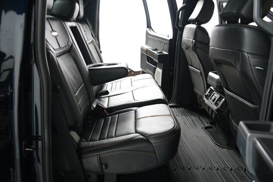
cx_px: 136
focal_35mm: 34
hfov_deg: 55.8
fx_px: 258
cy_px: 91
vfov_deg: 38.8
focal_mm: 23
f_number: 3.8
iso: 100
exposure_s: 1/160
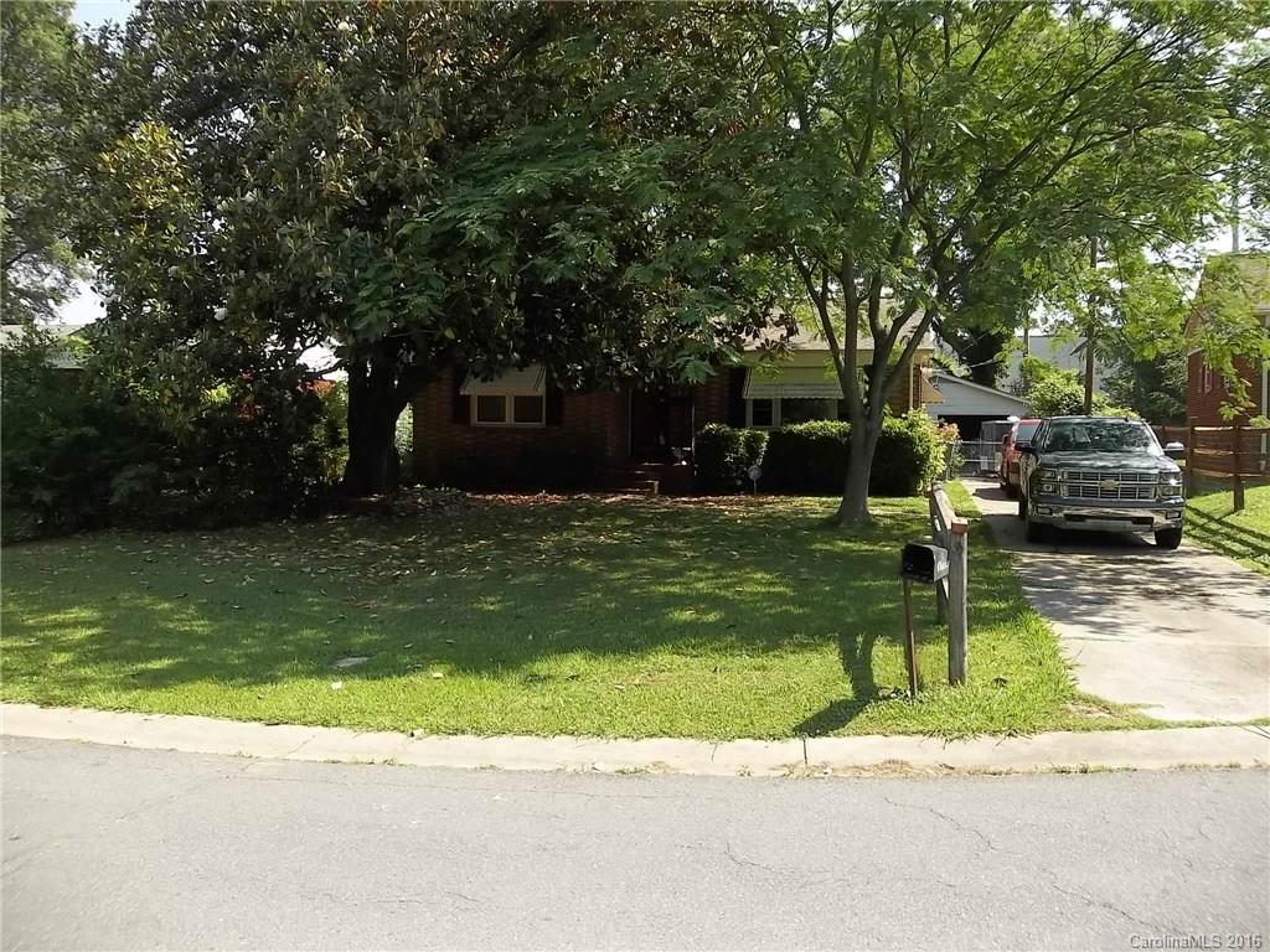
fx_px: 991
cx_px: 635
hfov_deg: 65.3
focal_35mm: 27
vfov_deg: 51.4
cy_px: 476
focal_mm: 4.9
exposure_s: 1/400
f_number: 3.5
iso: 80
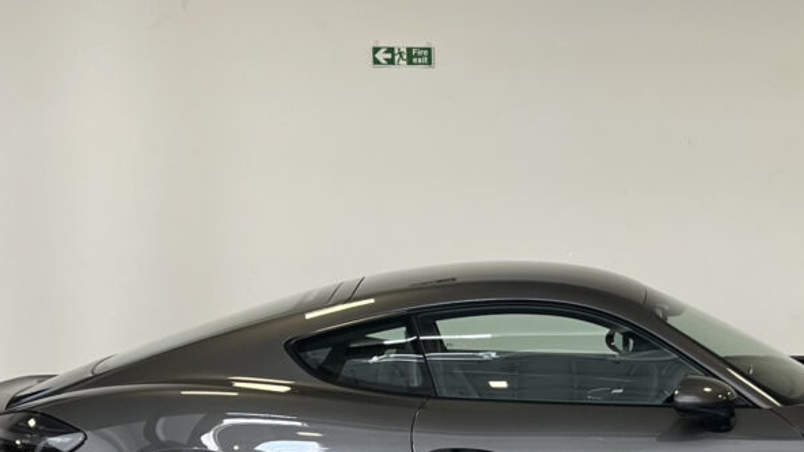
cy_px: 472
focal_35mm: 49
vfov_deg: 23.2
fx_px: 1045
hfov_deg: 41.2
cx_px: 572
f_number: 1.5
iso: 125
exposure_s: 1/100
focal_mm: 5.7
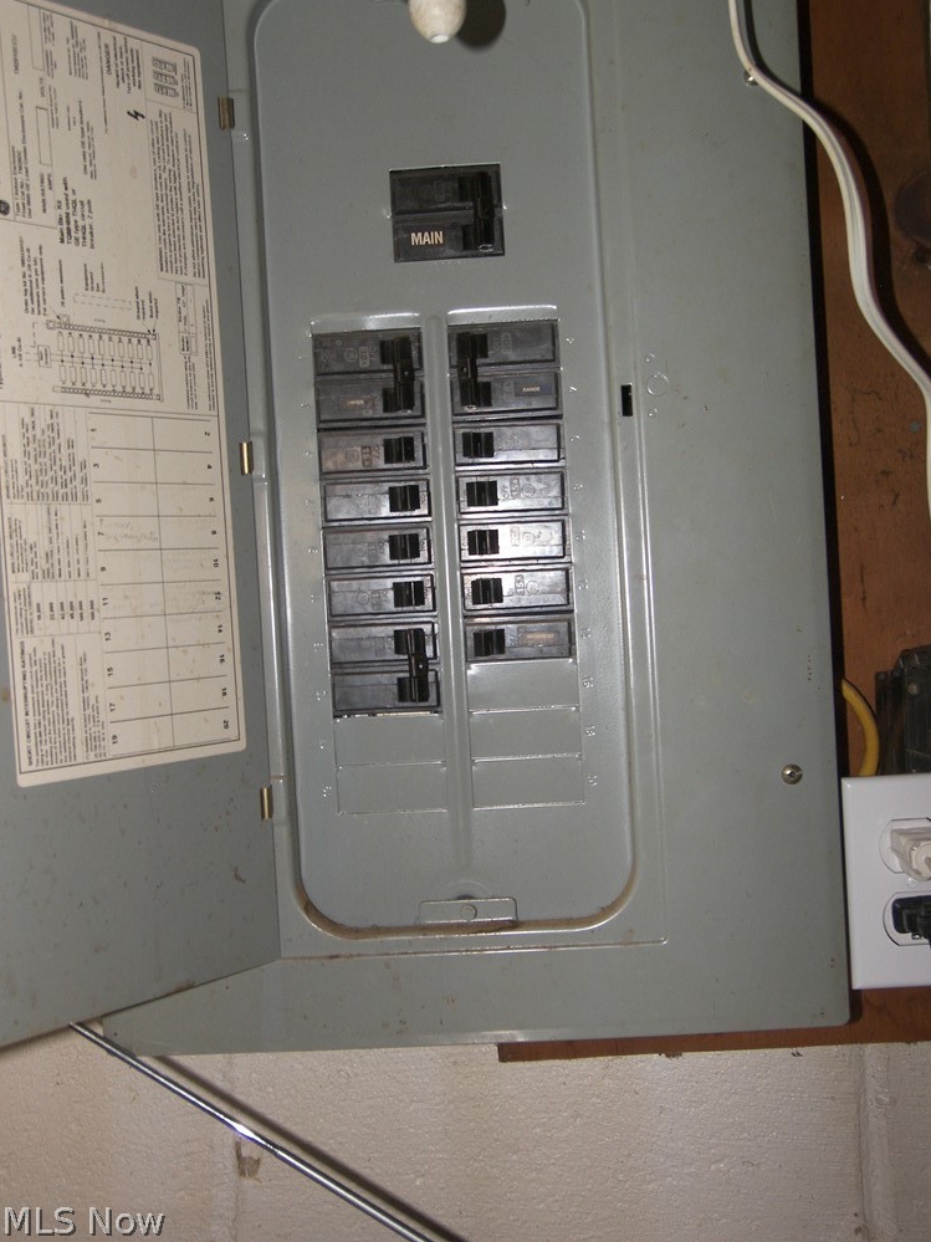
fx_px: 1471
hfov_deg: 35.1
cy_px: 613
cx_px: 470
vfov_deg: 45.8
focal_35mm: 41
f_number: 3.2
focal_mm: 8.4
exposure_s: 1/40
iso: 100
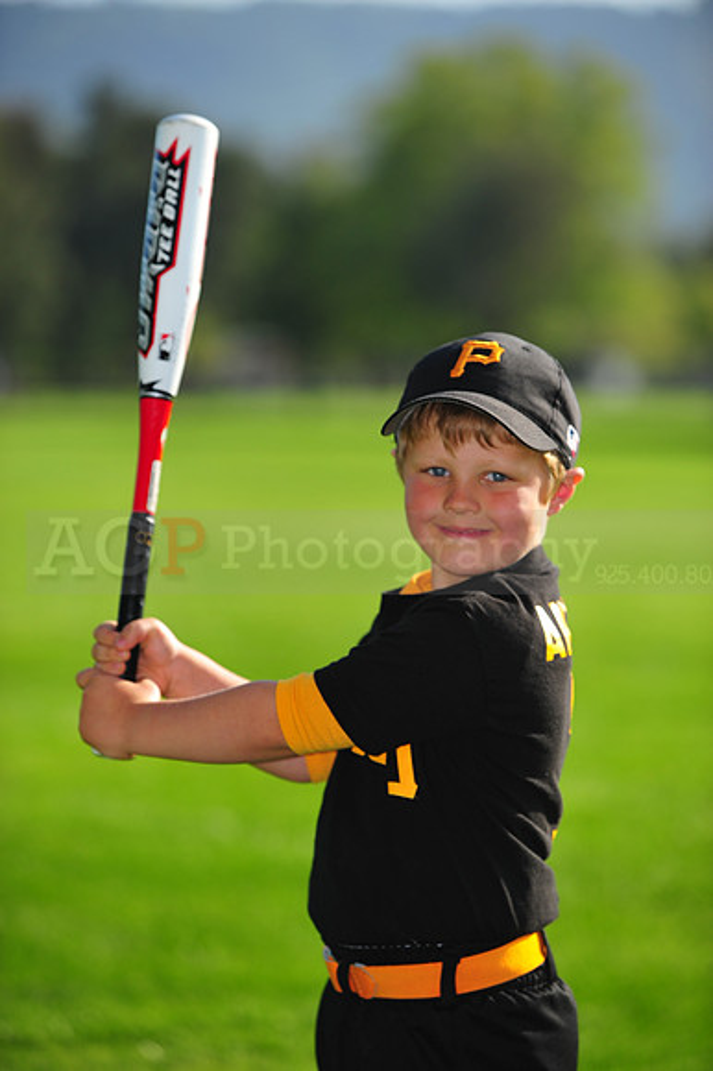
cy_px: 536
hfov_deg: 13.0
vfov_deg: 19.5
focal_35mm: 105
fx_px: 3123
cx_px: 356
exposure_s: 1/1250
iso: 200
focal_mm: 105
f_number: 4
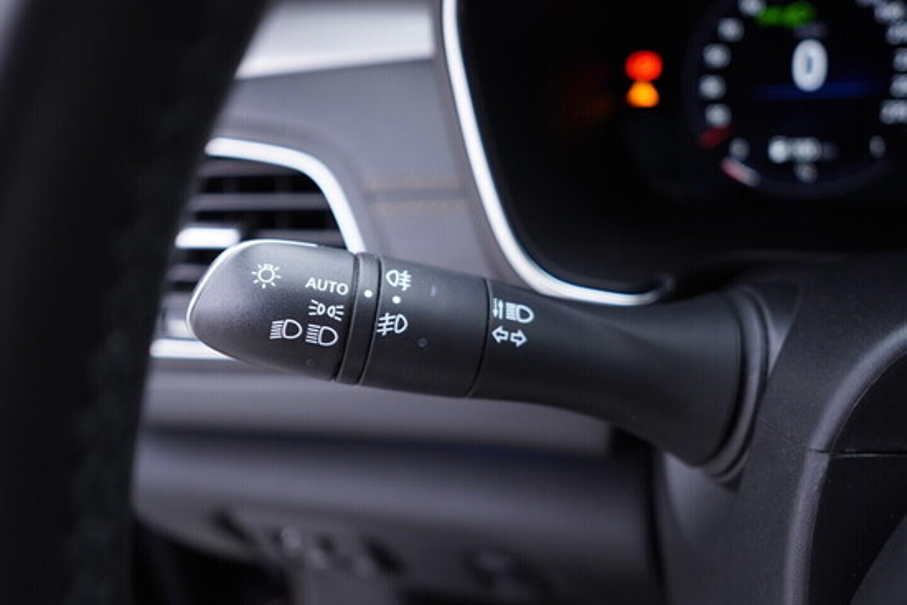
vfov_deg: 36.9
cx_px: 454
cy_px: 302
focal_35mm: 36
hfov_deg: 53.1
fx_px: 907
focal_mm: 24
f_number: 2.8
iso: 200
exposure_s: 1/40
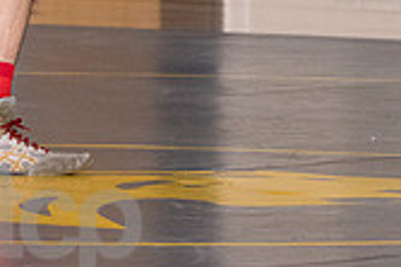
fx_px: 8680
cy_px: -79
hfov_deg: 2.6
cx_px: 408
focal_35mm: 780
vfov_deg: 1.8
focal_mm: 150
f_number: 5.6
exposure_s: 1/250
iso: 2000
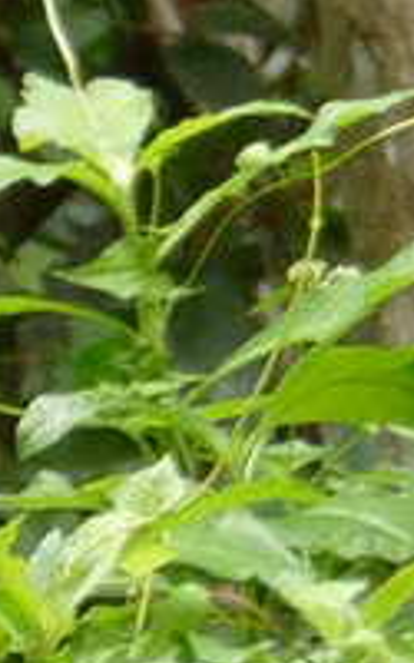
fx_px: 47424
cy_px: -776
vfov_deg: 0.8
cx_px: 2140
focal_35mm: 2627
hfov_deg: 0.5
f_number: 4
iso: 160
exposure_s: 1/100
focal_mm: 98.25
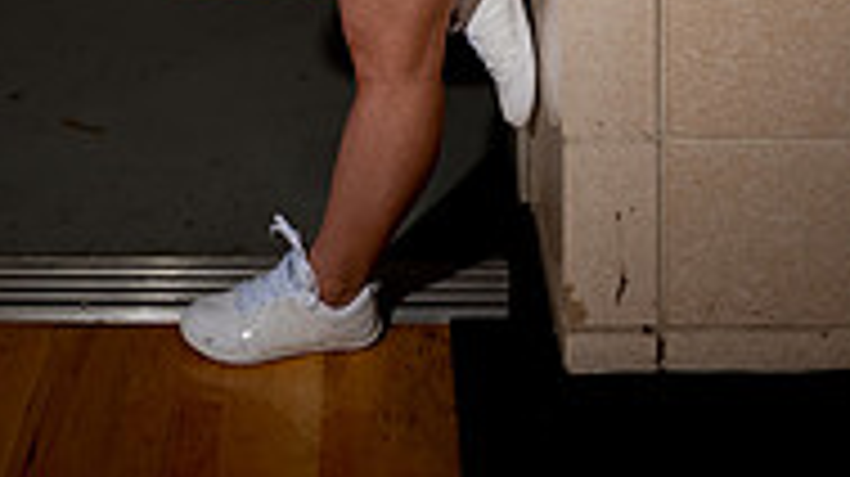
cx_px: 335
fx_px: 1351
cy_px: -490
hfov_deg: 34.8
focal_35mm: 60
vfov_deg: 15.6
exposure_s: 1/1000
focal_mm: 24
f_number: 1.6
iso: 100
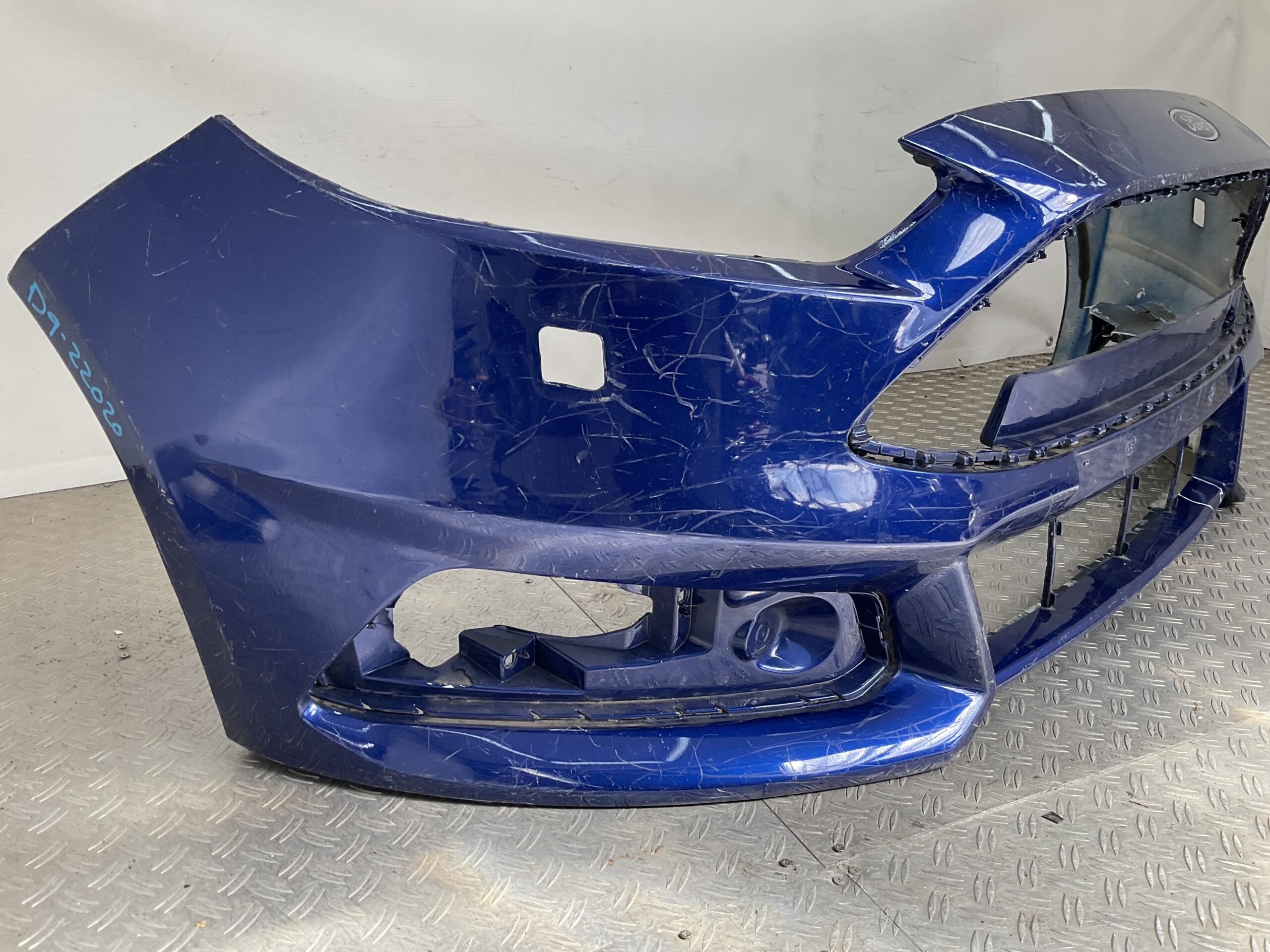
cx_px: 635
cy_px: 476
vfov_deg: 48.2
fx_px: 1064
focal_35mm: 29
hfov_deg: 61.7
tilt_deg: -21.2
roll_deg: -4.3
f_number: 1.8
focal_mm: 3
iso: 16
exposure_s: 1/224
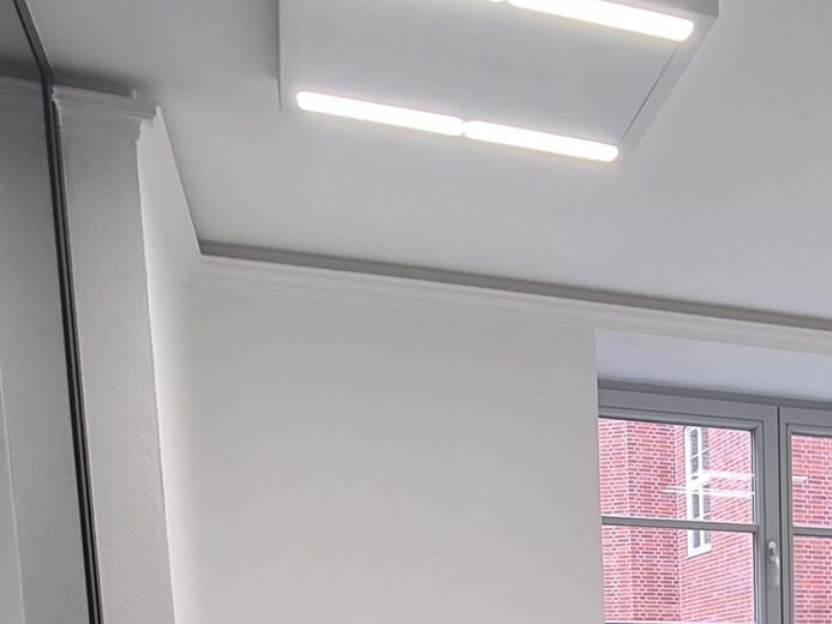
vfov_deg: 24.9
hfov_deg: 35.1
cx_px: 873
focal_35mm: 48
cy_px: 874
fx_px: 1154
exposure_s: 1/100
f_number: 2.2
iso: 100
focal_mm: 2.2
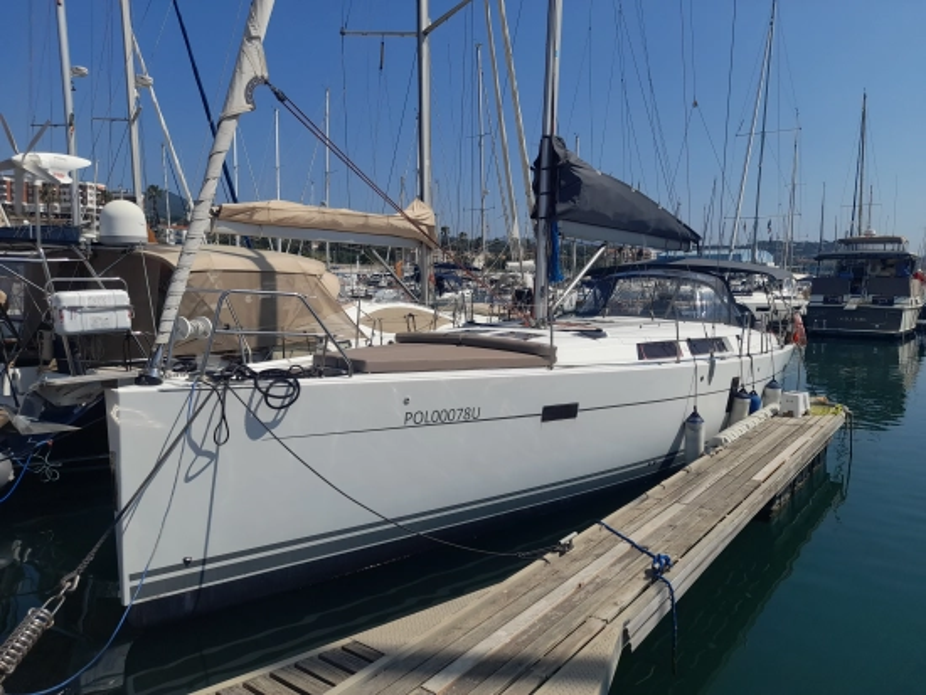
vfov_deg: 54.9
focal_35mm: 25
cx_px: 463
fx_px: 669
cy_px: 348
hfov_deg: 69.4
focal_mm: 4.6
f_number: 2
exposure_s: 1/1681
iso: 20
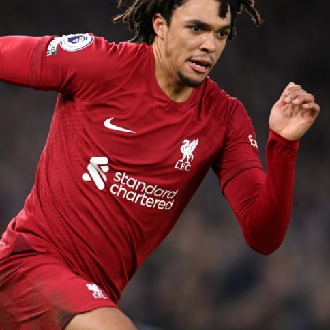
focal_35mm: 720
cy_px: 150
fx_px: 7766
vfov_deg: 2.4
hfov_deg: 2.4
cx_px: 68
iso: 2000
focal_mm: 400
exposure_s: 1/1000
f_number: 2.8
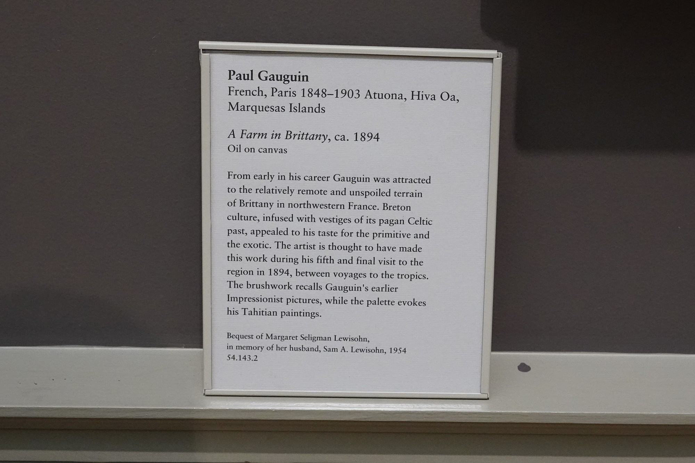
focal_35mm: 40
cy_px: 232
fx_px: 772
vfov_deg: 33.4
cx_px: 348
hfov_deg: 48.5
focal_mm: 40
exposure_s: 1/100
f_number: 5
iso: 6400
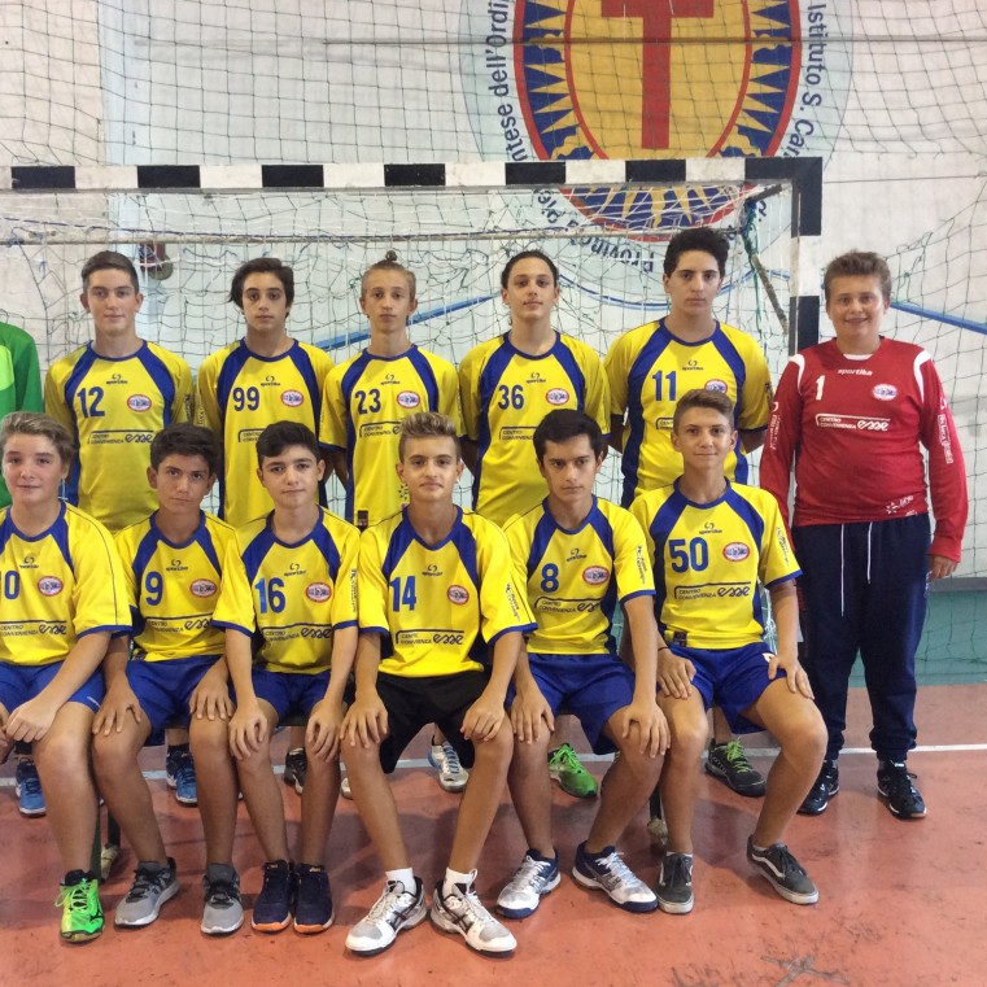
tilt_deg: -5.9
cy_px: 493
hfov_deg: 43.8
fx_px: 1226
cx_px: 436
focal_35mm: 38
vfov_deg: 43.9
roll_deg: +4.3
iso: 125
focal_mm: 3.3
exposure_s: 1/25
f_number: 2.4
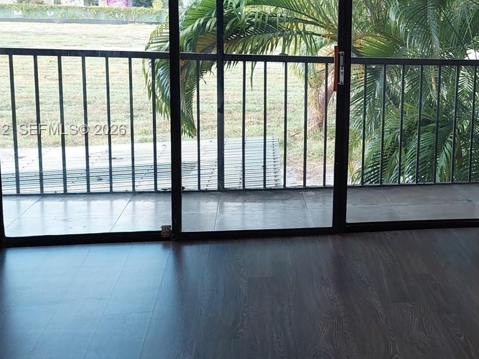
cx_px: 430
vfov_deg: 29.0
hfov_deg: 35.9
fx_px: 692
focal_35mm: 50
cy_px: 130
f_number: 1.8
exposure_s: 1/60
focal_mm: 5.23
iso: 160
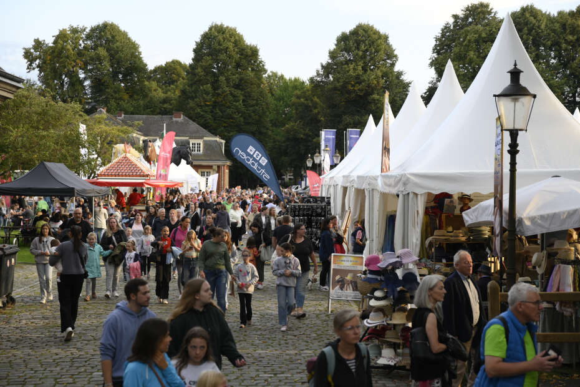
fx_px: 1128
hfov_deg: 28.8
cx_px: 290
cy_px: 194
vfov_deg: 19.5
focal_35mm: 70
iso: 200
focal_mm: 70
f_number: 4
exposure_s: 1/250
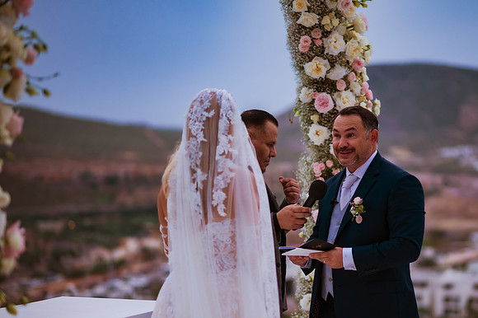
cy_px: 190
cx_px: 289
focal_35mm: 103
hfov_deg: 19.9
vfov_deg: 13.3
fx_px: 1363
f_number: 1.8
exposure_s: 1/2500
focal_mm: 85
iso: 800
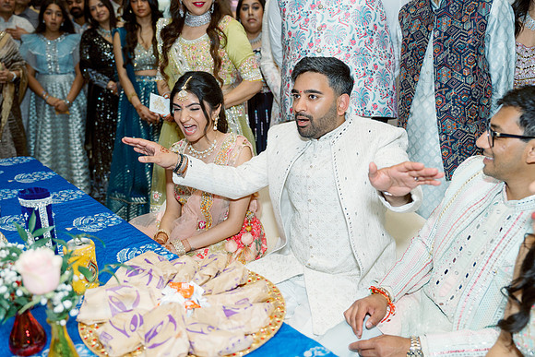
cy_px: 178
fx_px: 521
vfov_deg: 37.8
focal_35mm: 35
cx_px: 268
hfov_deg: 54.3
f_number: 2.8
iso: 500
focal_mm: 35
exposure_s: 1/250
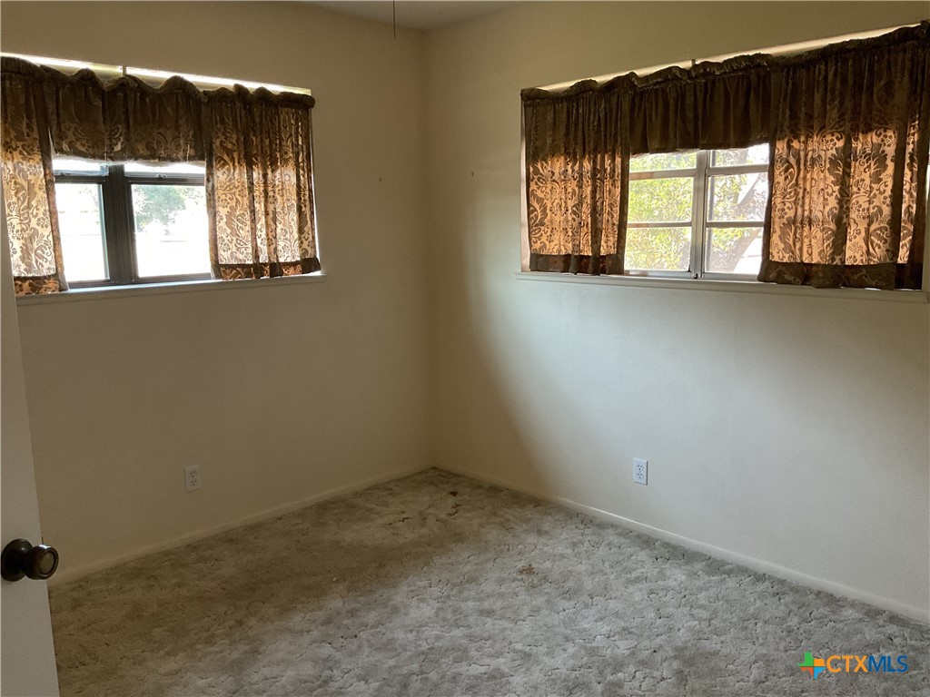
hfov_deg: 61.7
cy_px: 348
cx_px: 465
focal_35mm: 29
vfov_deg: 48.2
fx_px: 779
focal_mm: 3
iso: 160
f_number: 1.8
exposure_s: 1/50
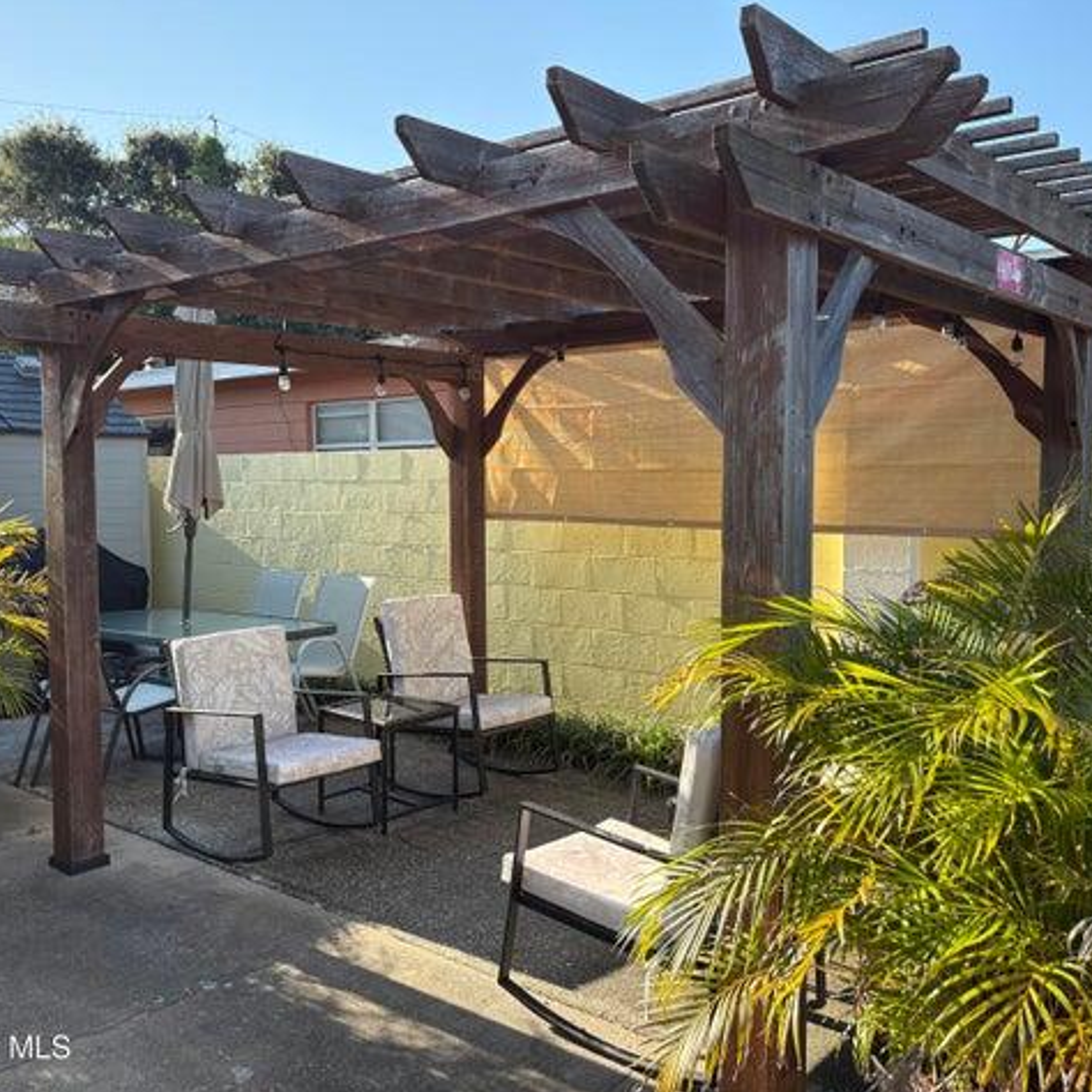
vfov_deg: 52.5
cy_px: 546
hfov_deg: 52.3
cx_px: 456
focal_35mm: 31
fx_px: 1106
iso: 64
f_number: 1.6
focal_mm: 5.96
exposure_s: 1/987
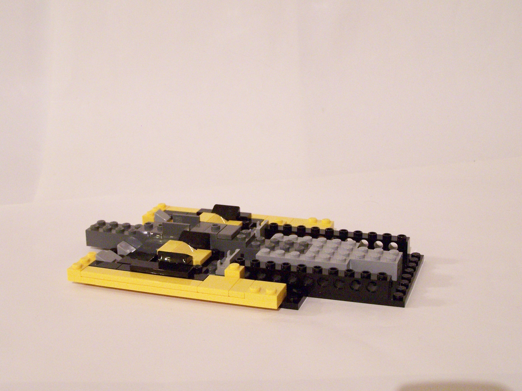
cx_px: 261
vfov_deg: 24.8
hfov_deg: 32.7
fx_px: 890
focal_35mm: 59
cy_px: 196
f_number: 3.1
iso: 400
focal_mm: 9.8
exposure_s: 1/8
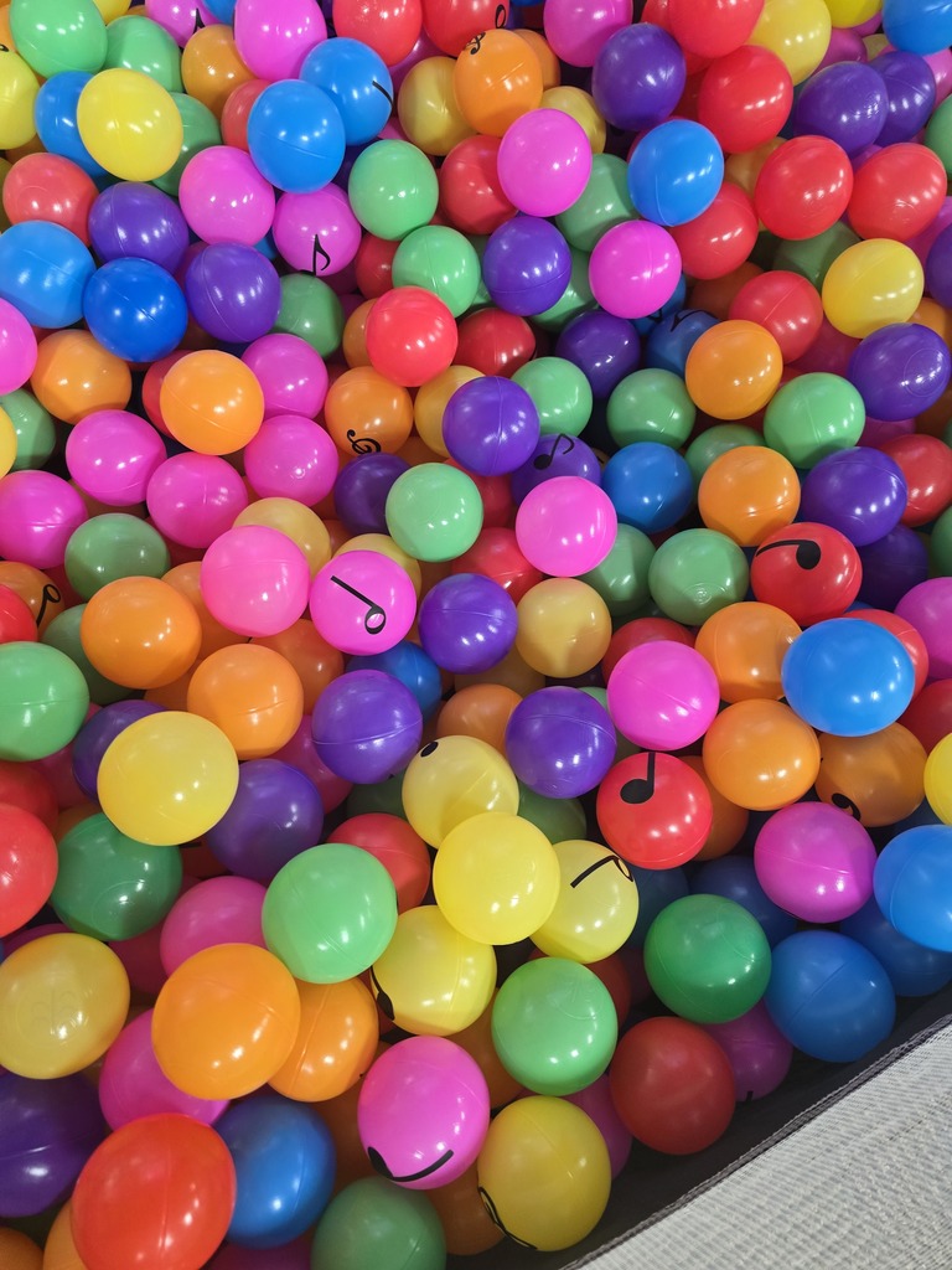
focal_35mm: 23
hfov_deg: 58.9
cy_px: 635
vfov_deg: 73.9
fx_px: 843
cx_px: 476
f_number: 1.7
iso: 640
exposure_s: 1/60
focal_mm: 6.3
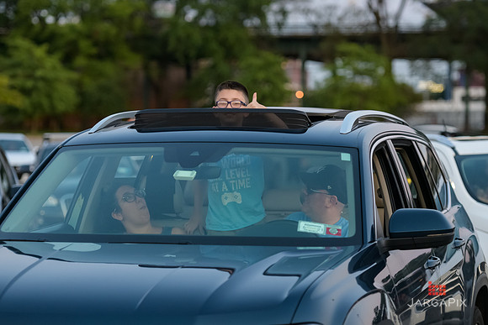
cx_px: 244
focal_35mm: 135
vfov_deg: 10.2
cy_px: 155
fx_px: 1824
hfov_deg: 15.2
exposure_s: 1/125
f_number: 3.2
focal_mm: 112
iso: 2000
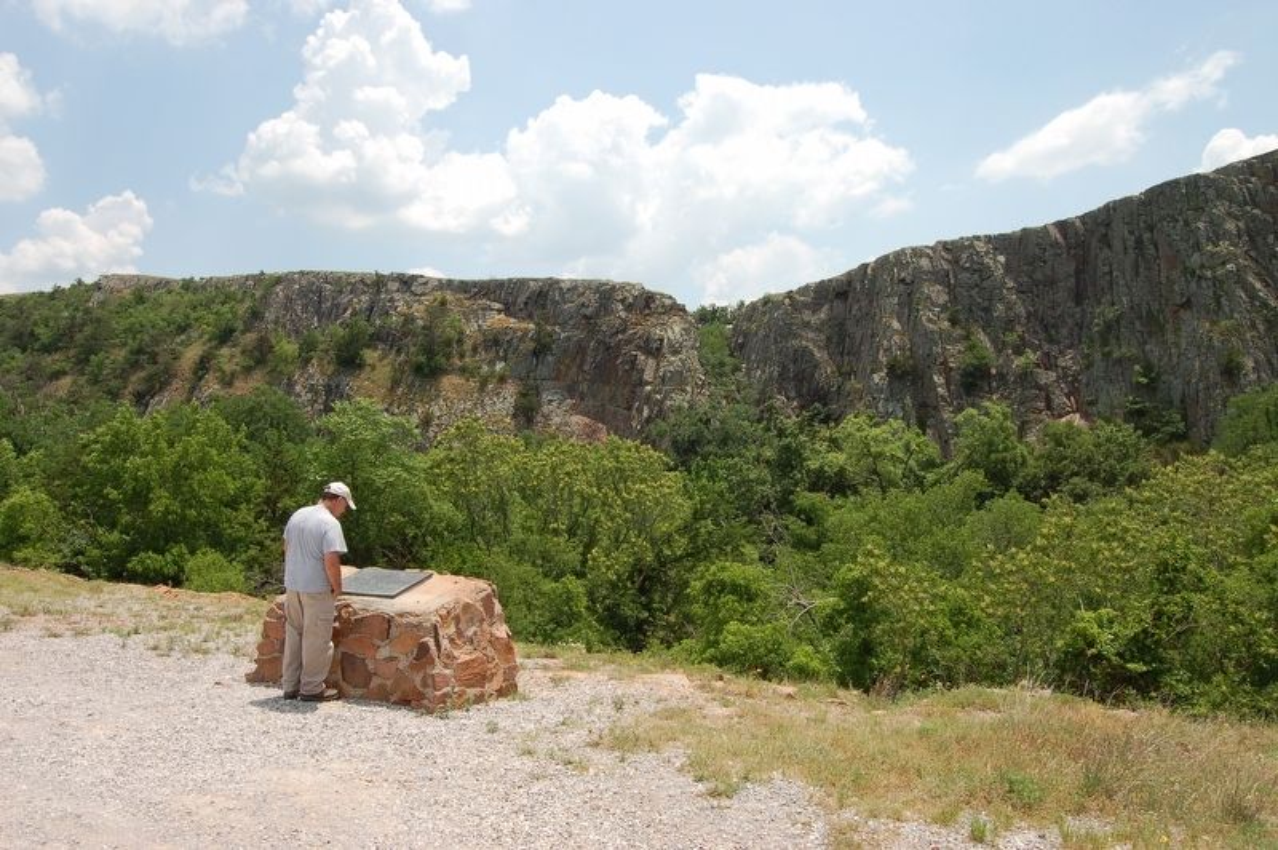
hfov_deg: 67.4
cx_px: 639
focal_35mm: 27
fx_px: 958
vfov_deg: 47.9
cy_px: 425
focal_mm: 18
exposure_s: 1/320
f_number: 9
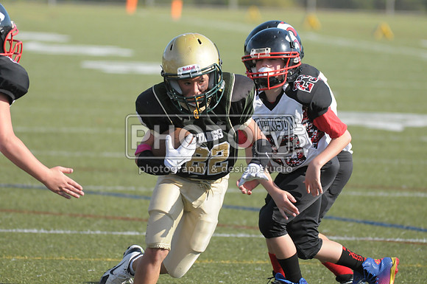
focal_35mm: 300
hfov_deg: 6.9
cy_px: 142
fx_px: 3553
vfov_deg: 4.6
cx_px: 214
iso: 1600
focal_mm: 200
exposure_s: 1/6400
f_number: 4
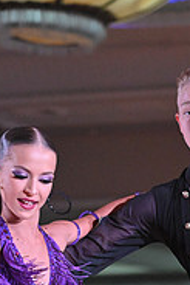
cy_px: 415
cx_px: 117
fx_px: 2987
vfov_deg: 5.4
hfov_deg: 3.6
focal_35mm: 378
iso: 5000
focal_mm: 120
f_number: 5
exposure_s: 1/400
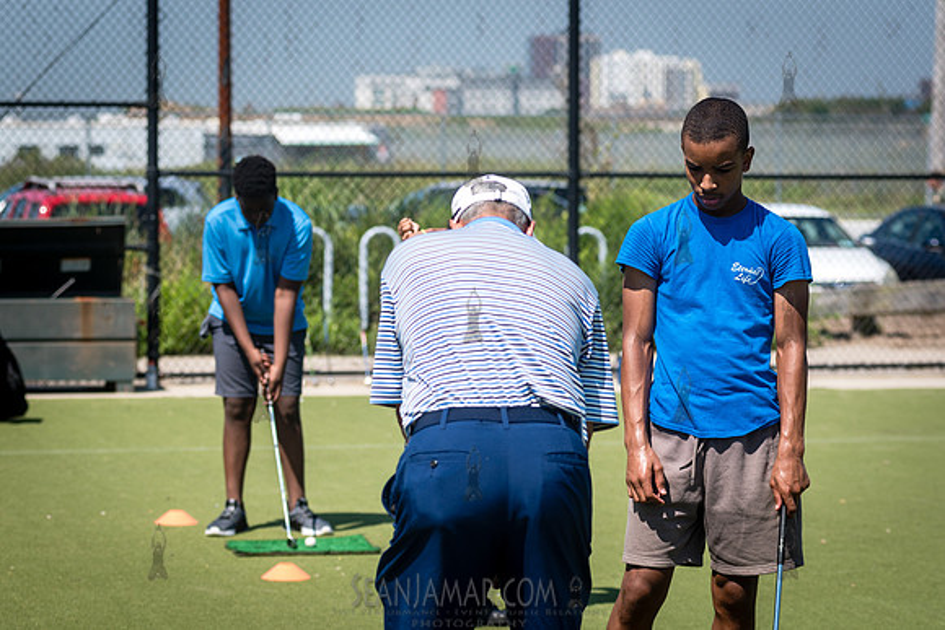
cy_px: 331
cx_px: 473
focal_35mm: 125
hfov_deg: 16.3
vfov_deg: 10.9
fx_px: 3294
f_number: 4
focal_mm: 105
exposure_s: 1/2000
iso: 100
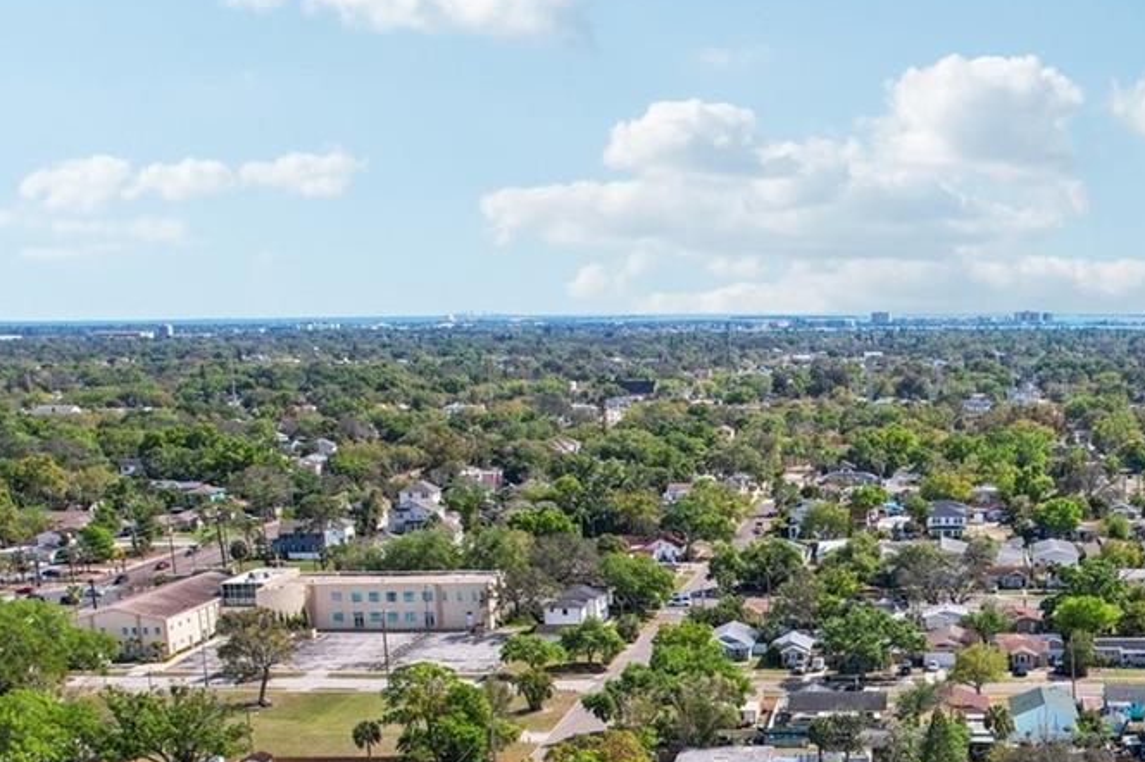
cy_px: 788
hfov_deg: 35.7
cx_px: 990
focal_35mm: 53
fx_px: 1685
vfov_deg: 24.2
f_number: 2.8
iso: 130
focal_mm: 8.4
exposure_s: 1/2500
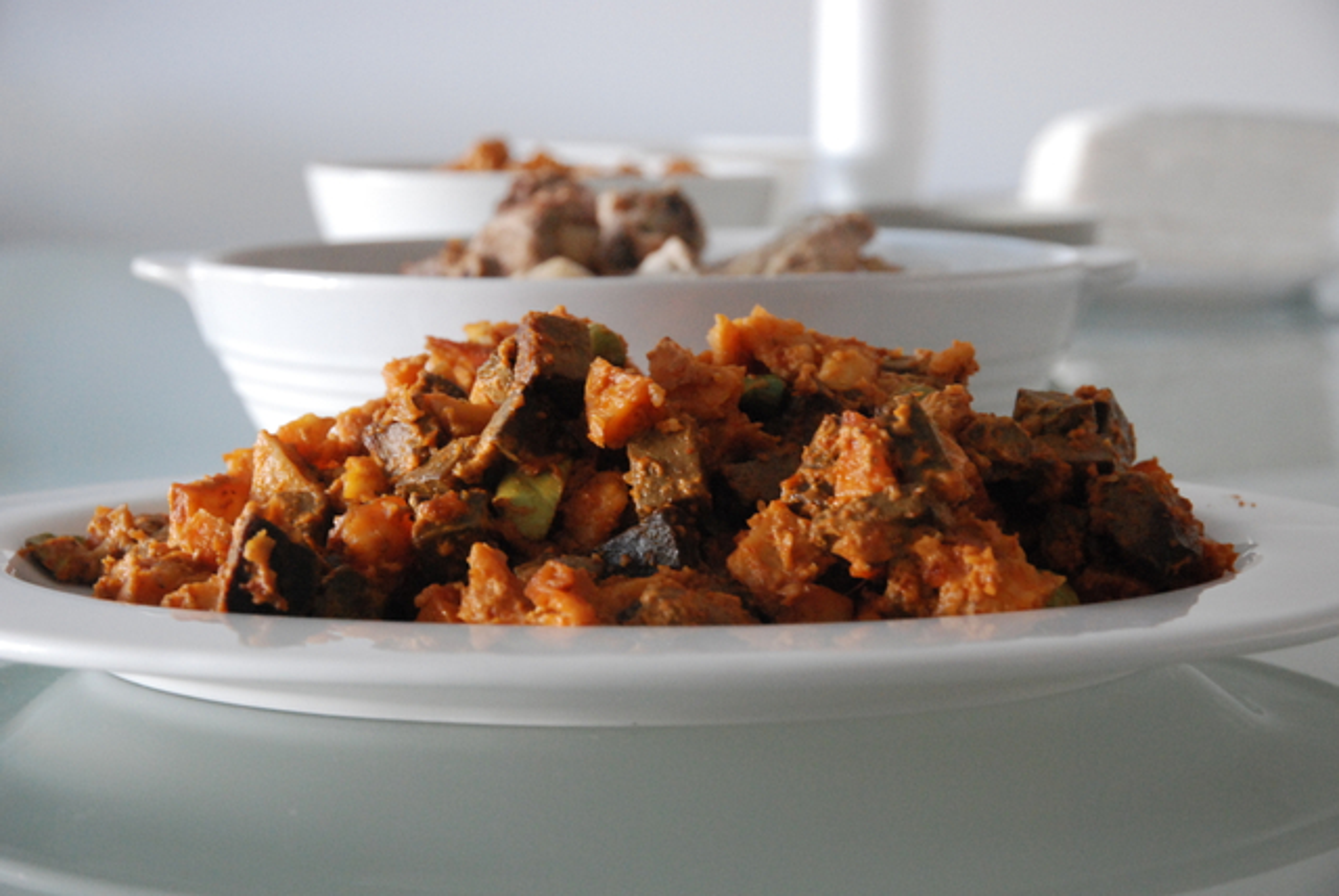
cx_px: 670
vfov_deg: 19.8
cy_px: 448
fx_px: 2569
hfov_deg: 29.2
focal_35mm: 69
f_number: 5
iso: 1600
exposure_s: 1/20
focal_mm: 46
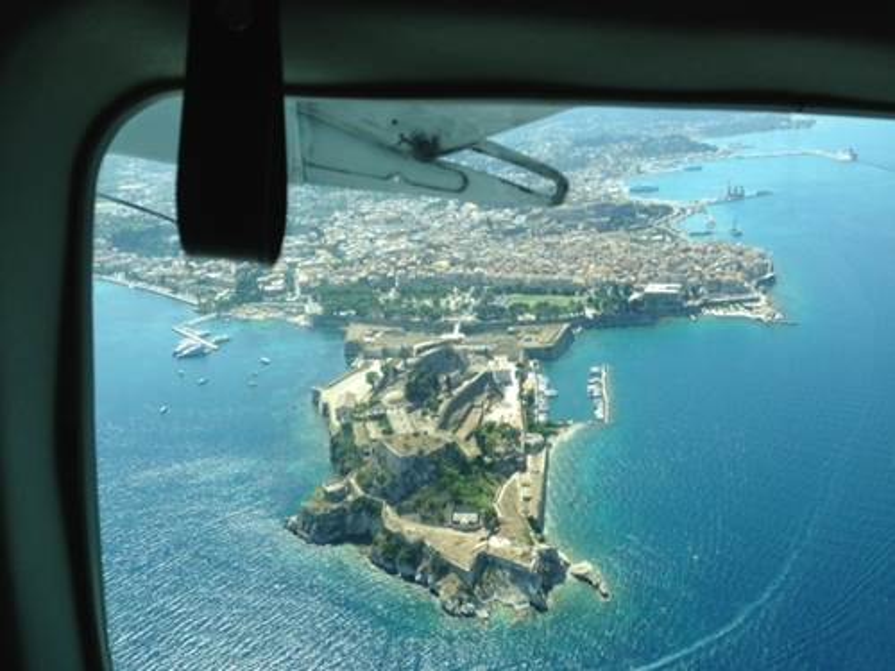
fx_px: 853
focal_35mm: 33
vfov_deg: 42.9
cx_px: 448
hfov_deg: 55.4
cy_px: 336
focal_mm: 4.13
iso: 50
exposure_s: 1/968
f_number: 2.4
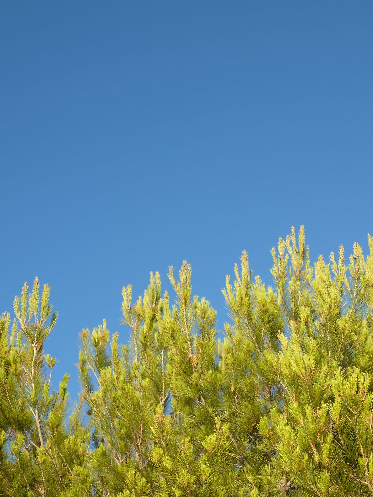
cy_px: 250
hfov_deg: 27.6
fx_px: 733
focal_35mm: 51
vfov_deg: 37.5
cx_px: 329
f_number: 10
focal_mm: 23
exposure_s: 1/125
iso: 200
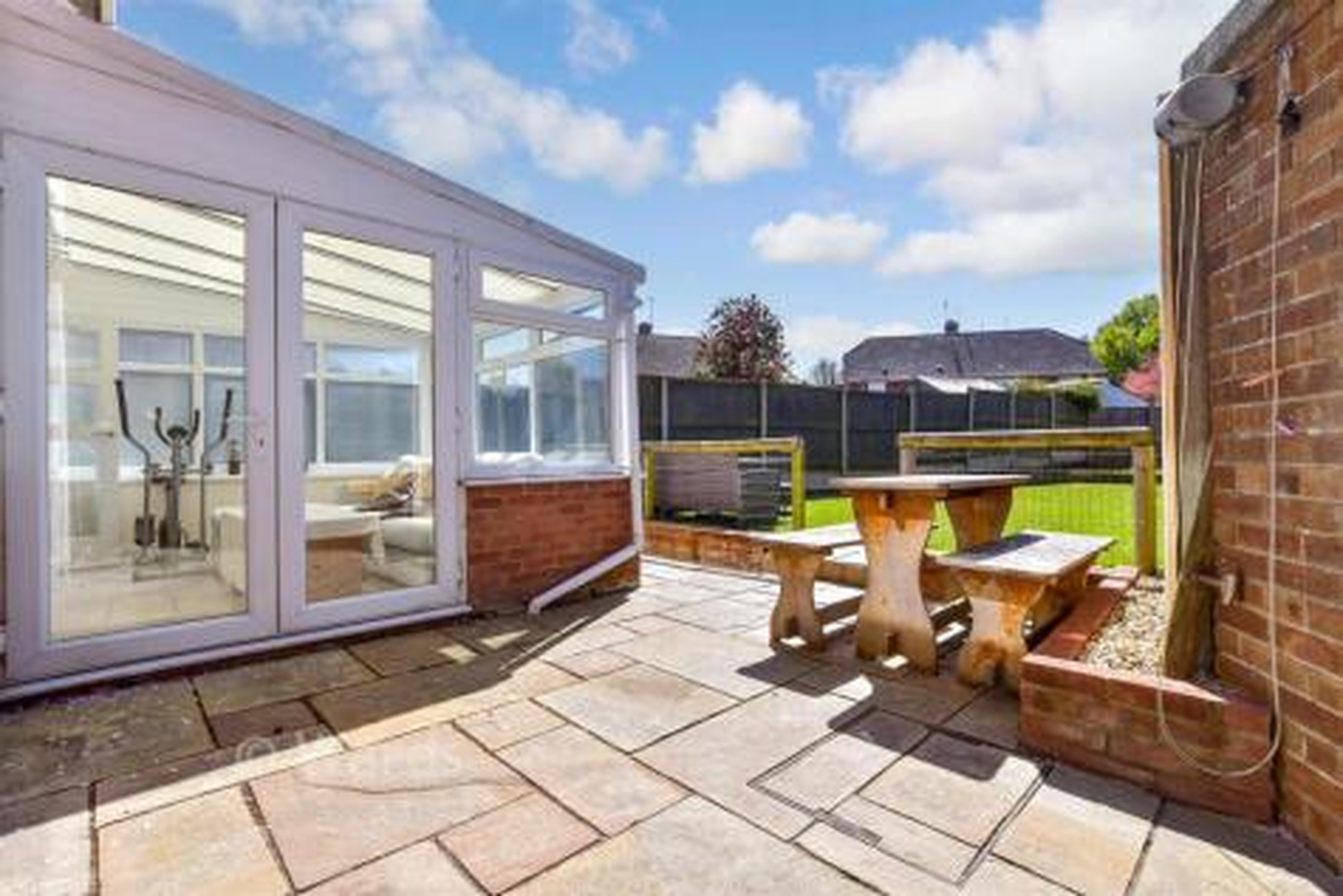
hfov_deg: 96.7
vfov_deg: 73.8
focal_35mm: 16
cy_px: 448
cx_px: 672
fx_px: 597
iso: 160
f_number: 8
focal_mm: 11
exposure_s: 1/200
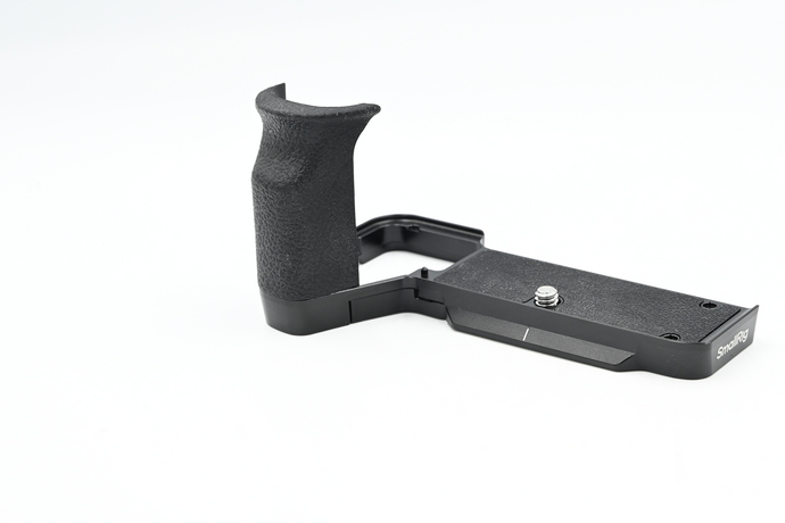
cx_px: 535
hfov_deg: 23.3
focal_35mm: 87
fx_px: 1897
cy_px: 181
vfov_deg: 15.7
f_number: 11
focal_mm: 60
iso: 200
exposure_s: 1/30
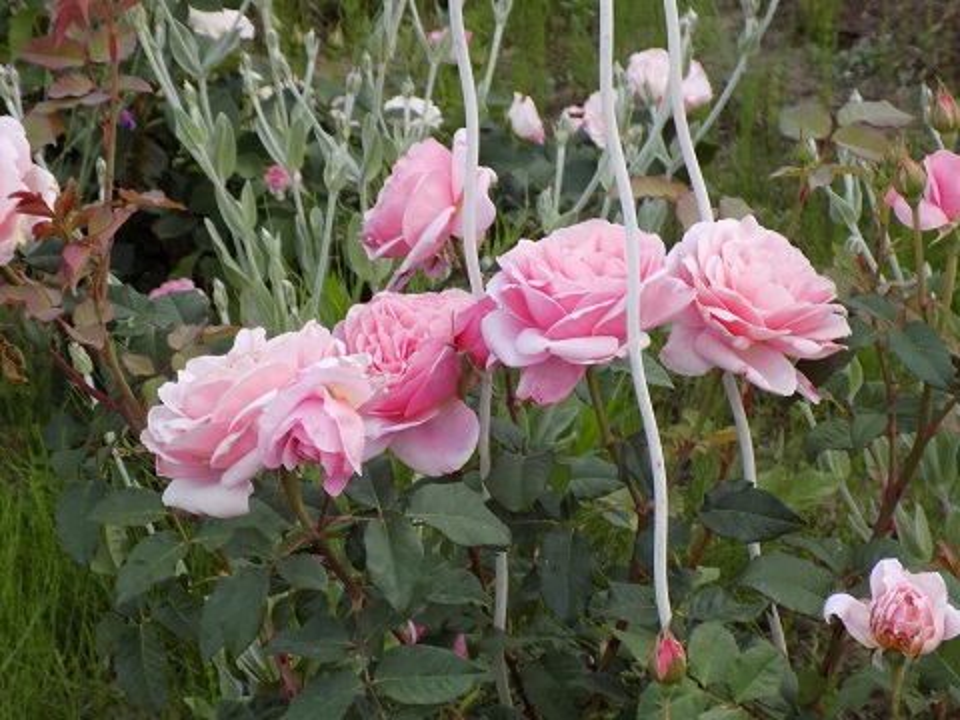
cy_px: 360
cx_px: 480
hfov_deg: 20.2
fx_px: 2690
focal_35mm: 97
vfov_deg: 15.2
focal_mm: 17.2
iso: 200
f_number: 4.6
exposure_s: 1/30
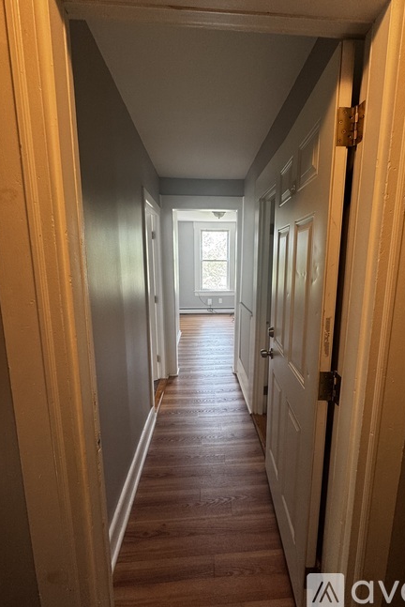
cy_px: 298
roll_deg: +0.7
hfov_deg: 77.1
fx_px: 253
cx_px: 224
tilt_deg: -6.2
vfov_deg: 100.4
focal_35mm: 15
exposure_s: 1/60
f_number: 2.2
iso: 160
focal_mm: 2.22
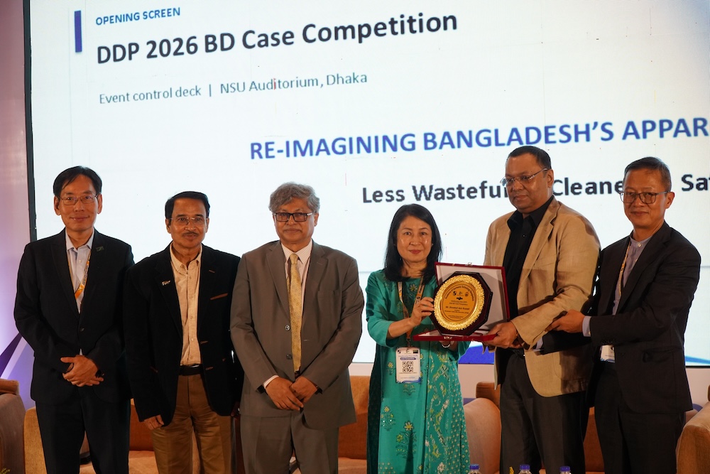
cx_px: 355
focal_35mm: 52
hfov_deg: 38.2
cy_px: 237
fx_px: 1026
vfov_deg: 26.0
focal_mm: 35
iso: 1250
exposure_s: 1/160
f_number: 4
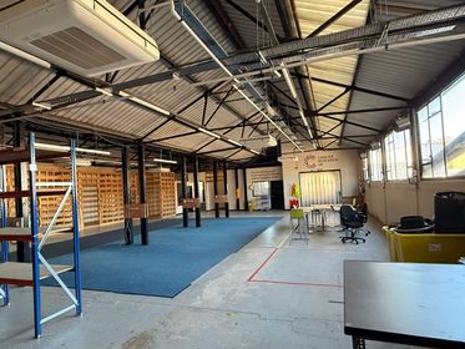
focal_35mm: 15
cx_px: 239
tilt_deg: +4.9
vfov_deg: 81.7
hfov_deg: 98.1
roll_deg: +3.2
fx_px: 202
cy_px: 181
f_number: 2.2
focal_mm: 2.22
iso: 500
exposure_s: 1/100
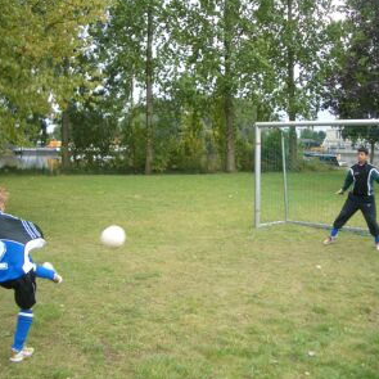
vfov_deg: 40.0
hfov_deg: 40.0
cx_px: 186
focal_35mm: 42
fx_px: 520
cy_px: 188
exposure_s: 1/200
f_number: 2.6
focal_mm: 5.8
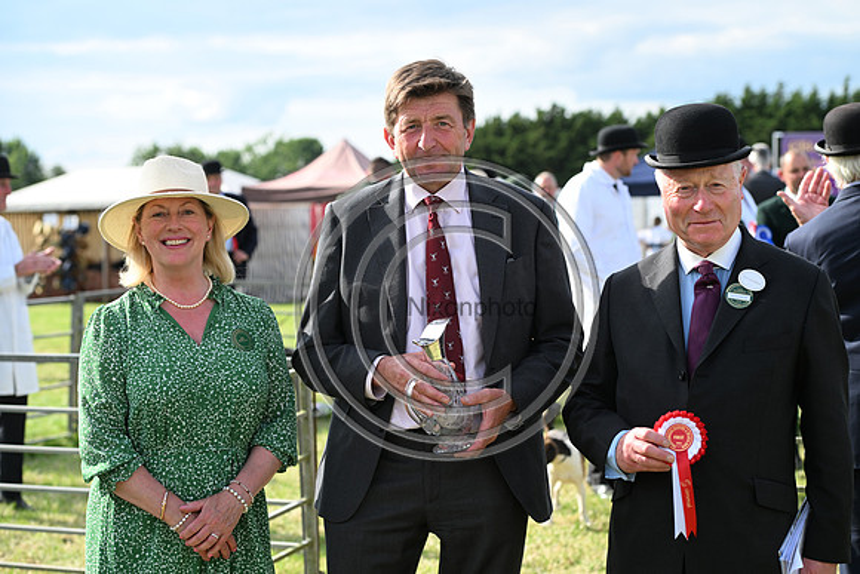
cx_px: 430
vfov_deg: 16.7
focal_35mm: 82
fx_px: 1959
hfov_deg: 24.8
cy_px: 287
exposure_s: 1/1000
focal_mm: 82
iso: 360
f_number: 4.5
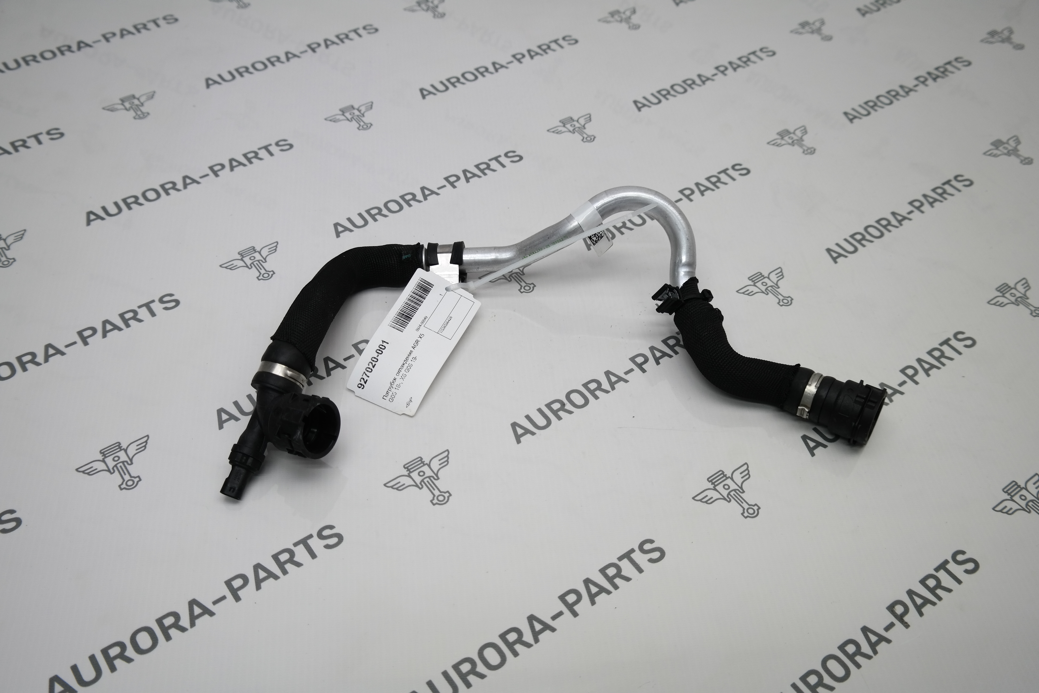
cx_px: 520
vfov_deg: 30.5
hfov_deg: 44.5
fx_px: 1270
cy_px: 346
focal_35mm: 44
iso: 100
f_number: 4
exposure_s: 1/100
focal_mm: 29
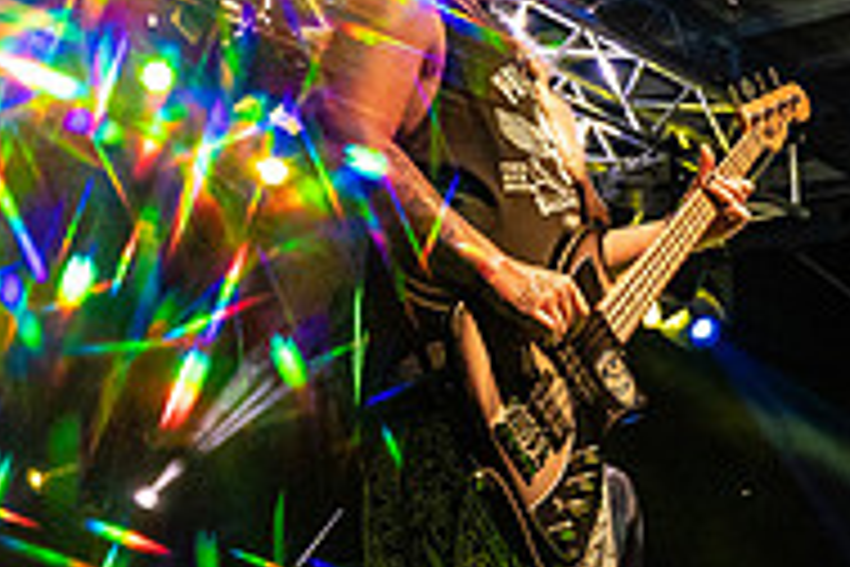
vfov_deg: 15.9
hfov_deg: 23.6
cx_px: 540
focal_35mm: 86
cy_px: 286
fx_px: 2030
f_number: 2.8
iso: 6400
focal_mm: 28
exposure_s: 1/320
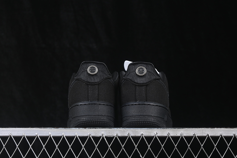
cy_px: 79
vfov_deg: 18.2
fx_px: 494
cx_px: 118
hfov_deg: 27.0
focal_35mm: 75
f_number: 6.3
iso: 160
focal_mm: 50
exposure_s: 1/60
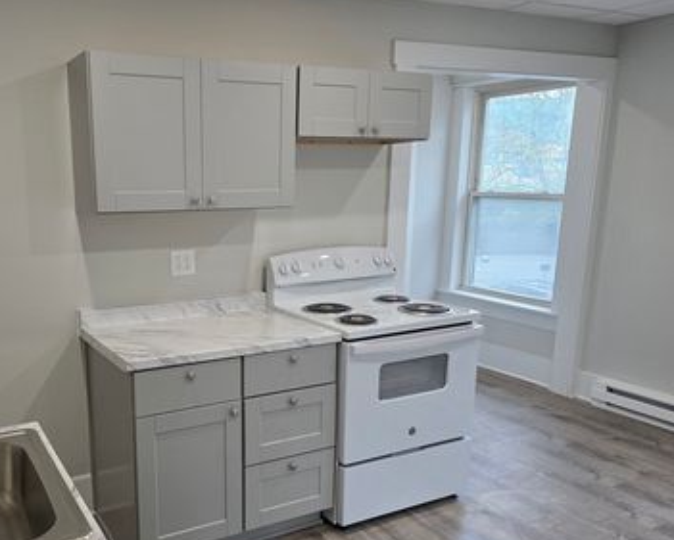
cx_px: 217
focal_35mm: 32
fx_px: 639
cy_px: 310
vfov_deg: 45.7
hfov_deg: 54.4
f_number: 1.7
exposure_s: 1/180
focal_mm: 6.3
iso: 200
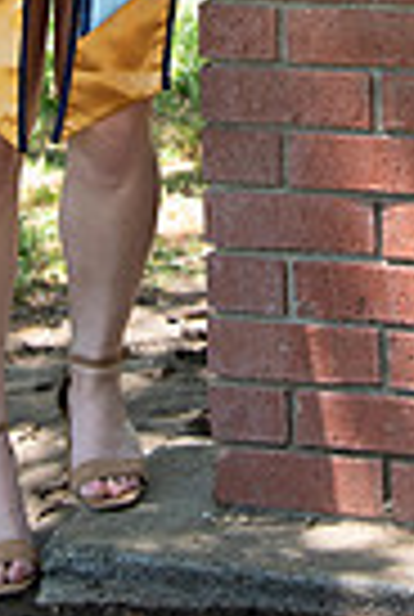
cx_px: 288
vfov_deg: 10.3
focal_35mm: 190
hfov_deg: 7.3
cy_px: -382
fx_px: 3261
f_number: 5.6
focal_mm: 58
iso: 640
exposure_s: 1/250
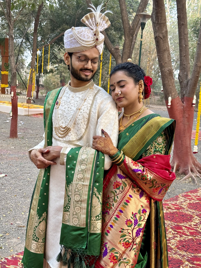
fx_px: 372
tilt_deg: -6.2
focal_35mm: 48
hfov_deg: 30.3
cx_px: 100
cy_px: 134
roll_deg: -4.3
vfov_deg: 39.7
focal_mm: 6.76
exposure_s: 1/61
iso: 100
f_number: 1.78
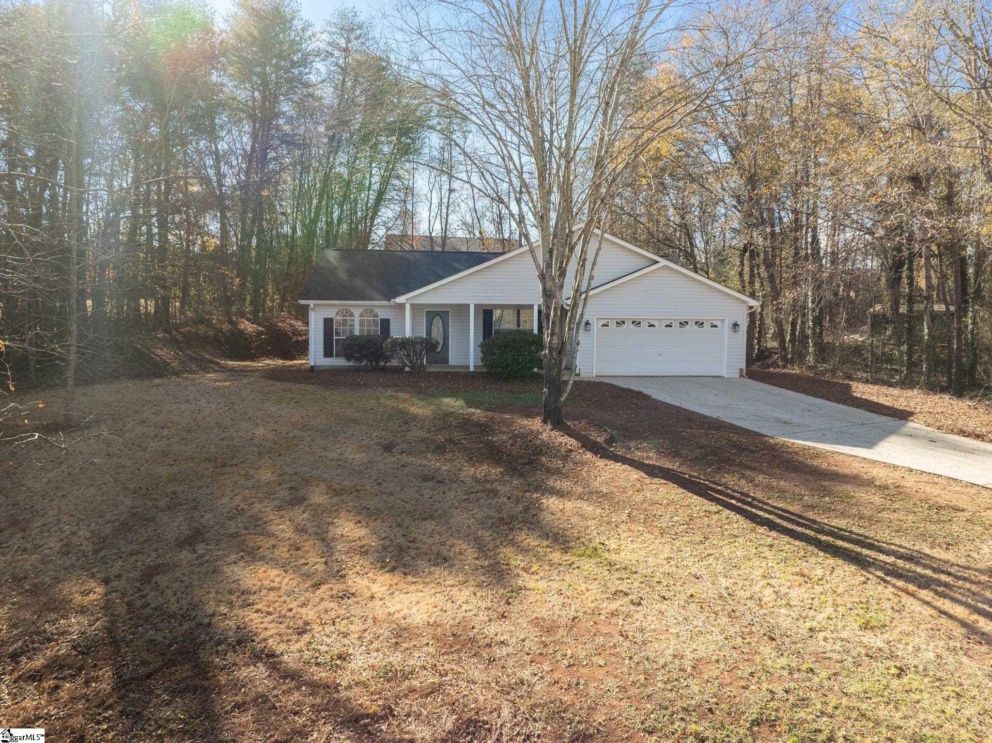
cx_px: 496
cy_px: 372
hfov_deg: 71.6
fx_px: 687
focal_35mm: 24
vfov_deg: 56.8
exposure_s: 1/25
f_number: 5
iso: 100
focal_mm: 12.29
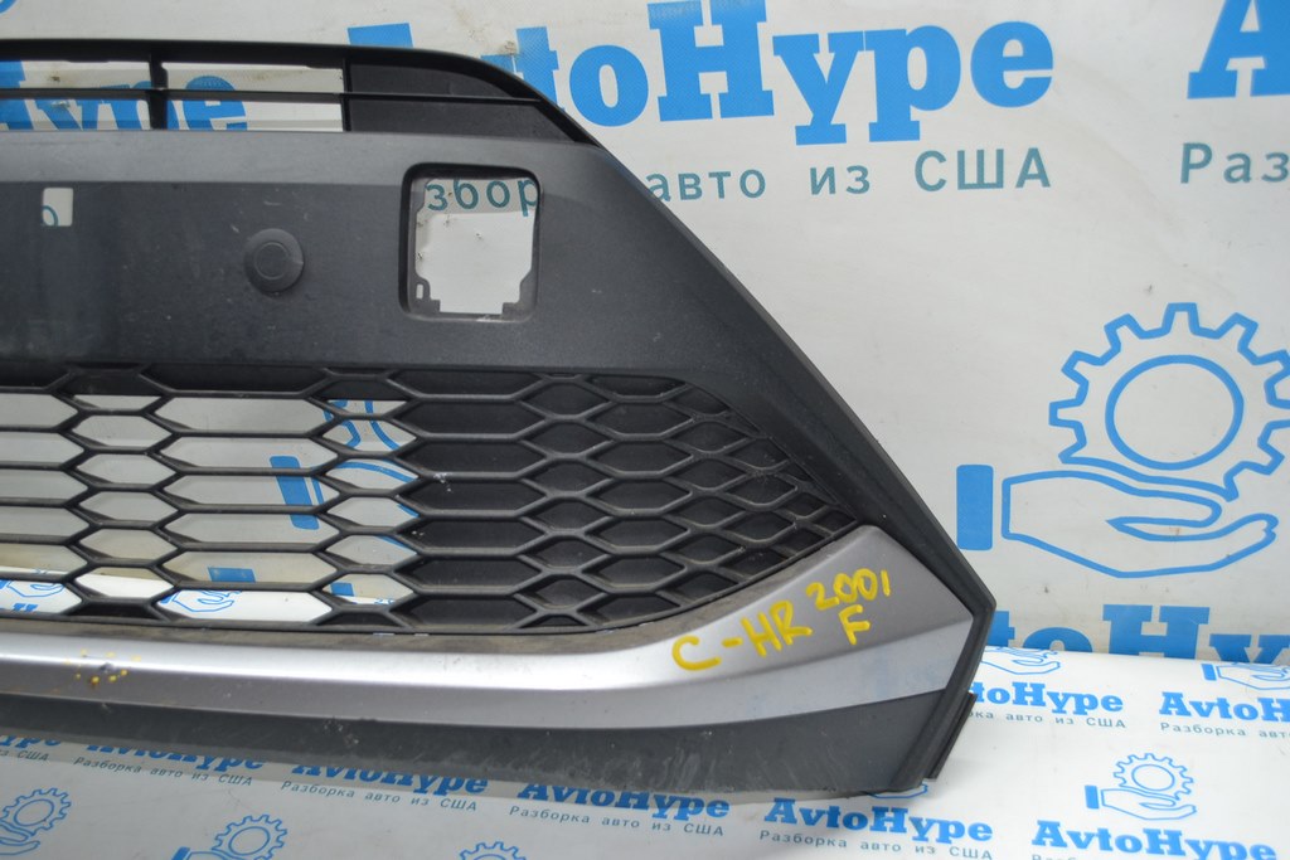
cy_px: 430
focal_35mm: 36
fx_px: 1290
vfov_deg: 36.9
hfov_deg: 53.1
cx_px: 645
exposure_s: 1/60
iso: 400
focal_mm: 24
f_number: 4
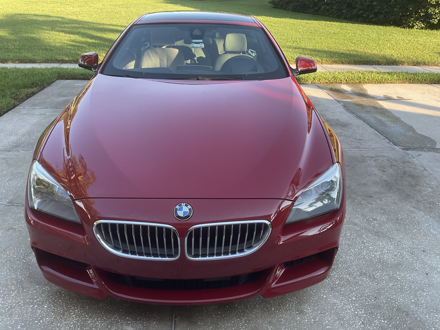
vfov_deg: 48.2
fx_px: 369
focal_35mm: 29
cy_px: 165
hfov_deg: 61.7
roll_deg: -2.1
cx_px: 220
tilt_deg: -27.7
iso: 16
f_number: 1.8
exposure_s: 1/120
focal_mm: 3
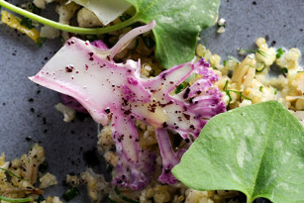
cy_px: 202
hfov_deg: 16.4
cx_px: 170
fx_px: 1056
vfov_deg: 10.9
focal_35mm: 125
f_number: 9
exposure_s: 1/250
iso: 400
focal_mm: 50
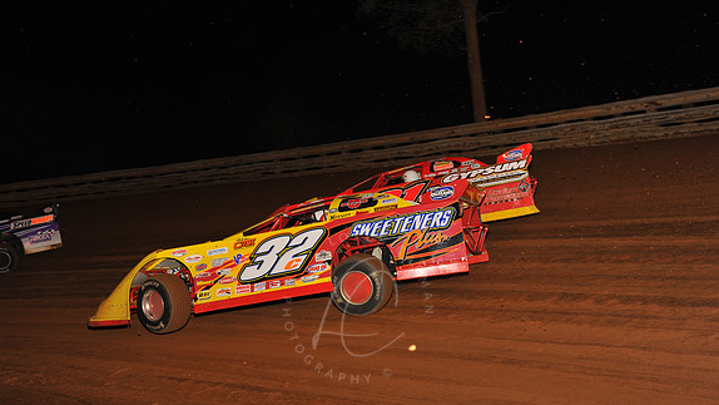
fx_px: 1049
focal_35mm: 55
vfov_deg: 21.8
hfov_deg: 37.8
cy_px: 192
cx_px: 357
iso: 640
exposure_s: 1/320
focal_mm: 52
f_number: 7.1
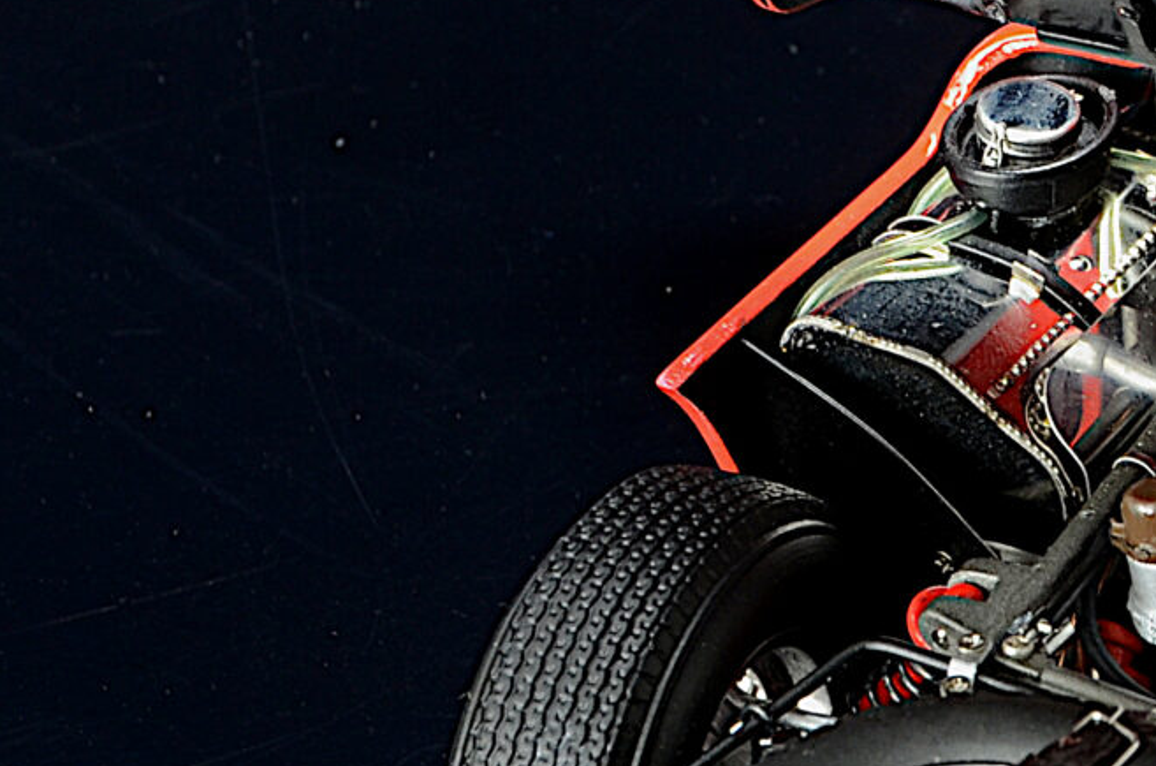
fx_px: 8425
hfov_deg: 7.8
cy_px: 269
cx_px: 1533
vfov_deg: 5.2
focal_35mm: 263
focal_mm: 45
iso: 400
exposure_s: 1/5
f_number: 10
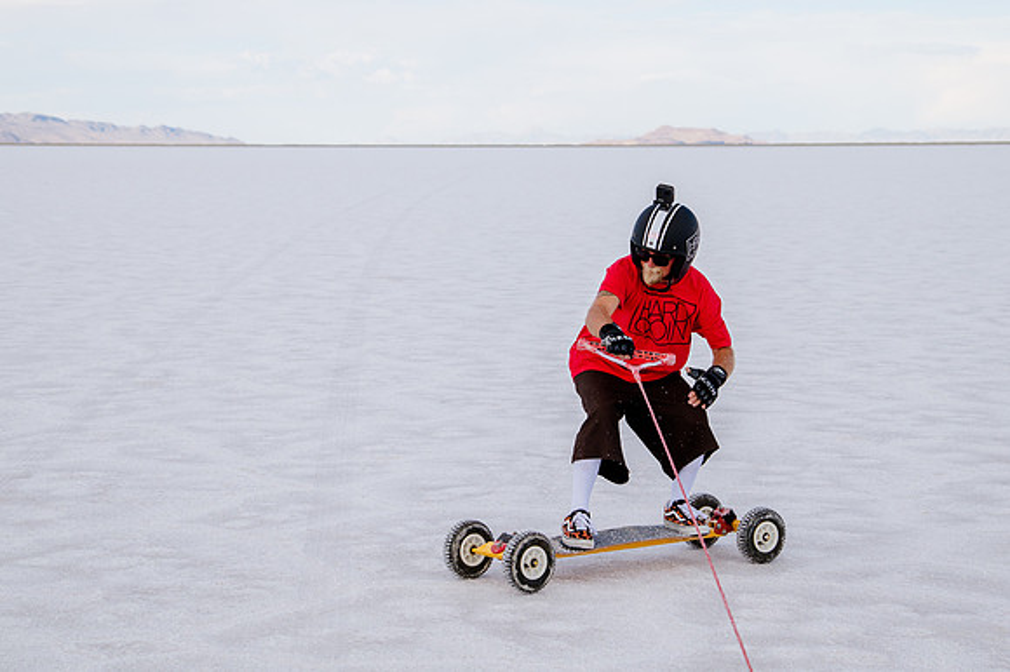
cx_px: 505
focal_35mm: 79
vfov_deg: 17.2
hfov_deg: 25.7
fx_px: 2214
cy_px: 256
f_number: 5.6
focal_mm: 58
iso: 400
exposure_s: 1/1250
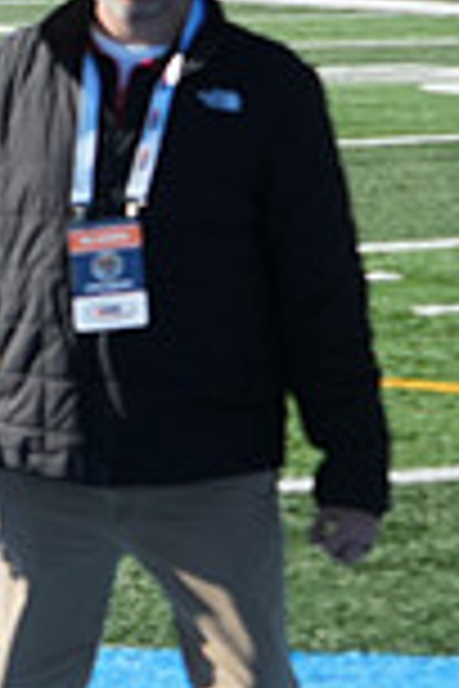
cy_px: 351
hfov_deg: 7.8
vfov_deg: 12.9
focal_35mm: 159
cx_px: -752
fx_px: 3041
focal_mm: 28
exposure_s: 1/1600
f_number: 5.6
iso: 400
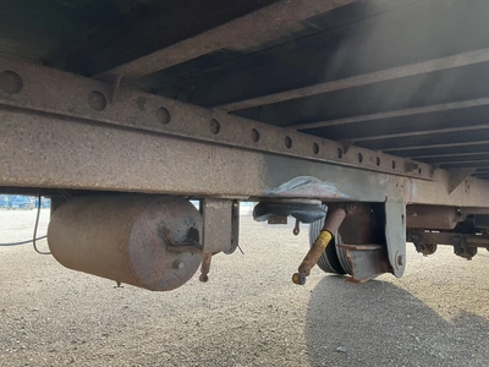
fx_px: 410
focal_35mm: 29
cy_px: 184
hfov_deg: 61.7
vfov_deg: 48.2
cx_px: 244
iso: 32
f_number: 1.8
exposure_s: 1/122
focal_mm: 3
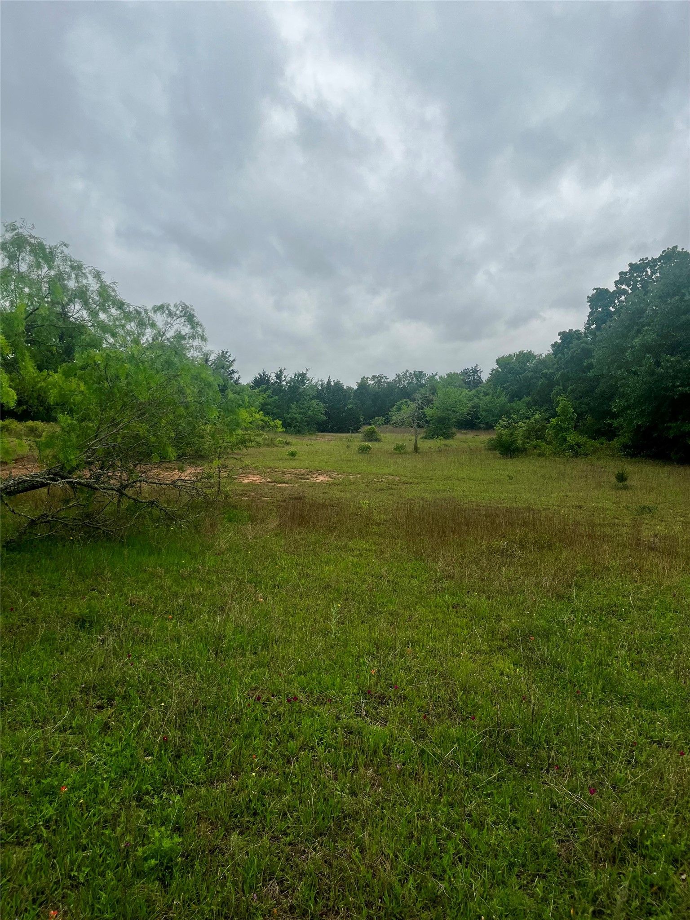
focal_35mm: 26
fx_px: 691
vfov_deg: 67.3
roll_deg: +0.1
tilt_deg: -4.8
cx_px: 345
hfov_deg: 53.1
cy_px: 460
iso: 50
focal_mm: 5.1
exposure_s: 1/1957
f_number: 1.6
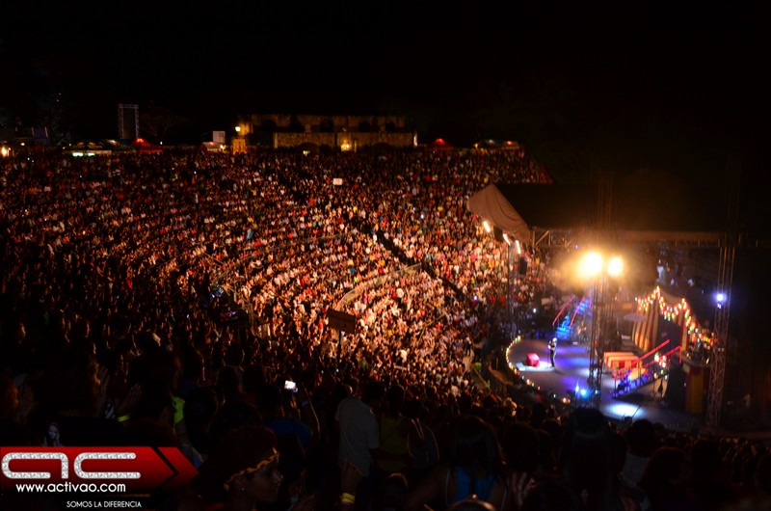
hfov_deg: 59.6
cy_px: 256
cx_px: 386
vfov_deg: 41.5
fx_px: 673
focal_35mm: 32
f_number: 3.8
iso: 1000
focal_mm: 21
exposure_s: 1/40
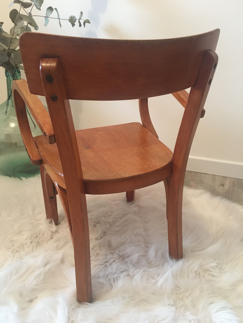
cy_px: 162
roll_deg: -1.4
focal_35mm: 29
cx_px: 122
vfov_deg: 61.7
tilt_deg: -25.9
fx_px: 271
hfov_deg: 48.2
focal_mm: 4.15
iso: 200
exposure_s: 1/20
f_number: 2.2
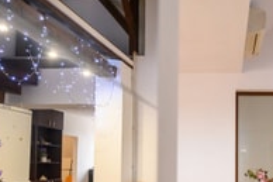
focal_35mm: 39
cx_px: 252
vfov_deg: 32.7
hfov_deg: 44.5
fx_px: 295
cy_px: 158
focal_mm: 14
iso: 3200
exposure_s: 1/250
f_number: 2.8
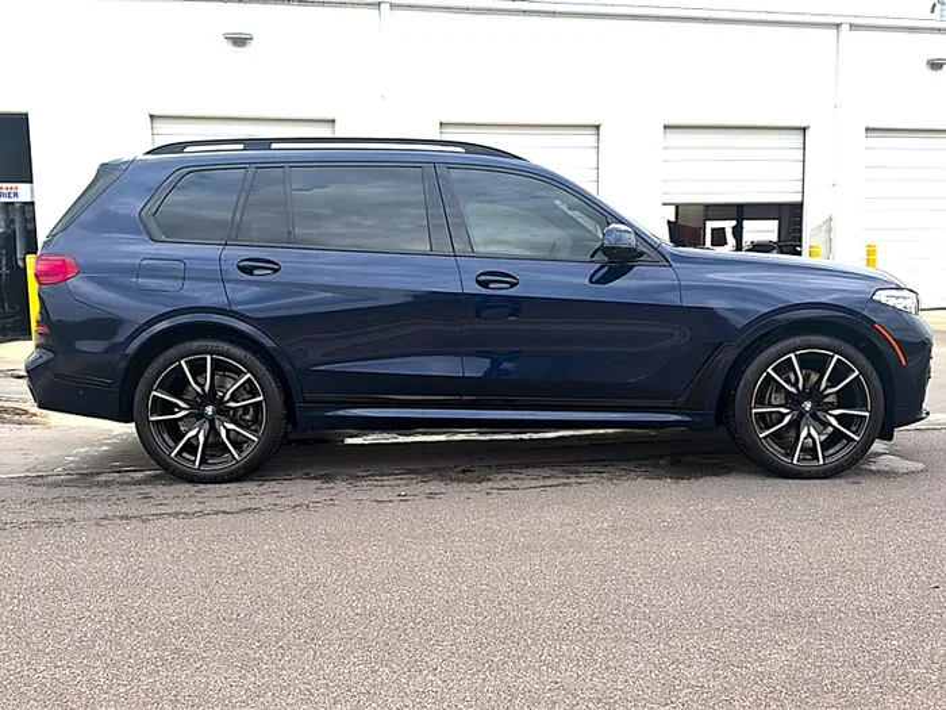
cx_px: 473
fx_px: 683
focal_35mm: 25
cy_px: 355
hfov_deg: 69.4
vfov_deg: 54.9
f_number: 1.78
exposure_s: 1/1585
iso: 80
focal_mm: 6.76
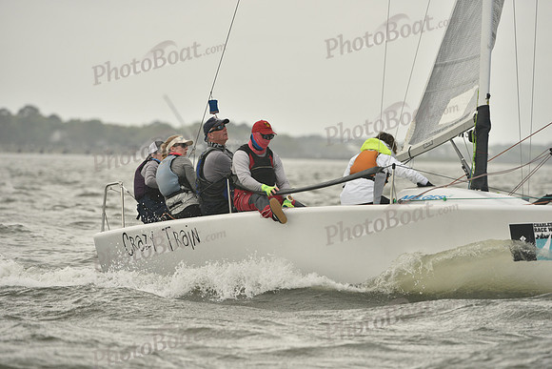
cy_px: 184
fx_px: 6134
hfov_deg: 5.2
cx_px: 276
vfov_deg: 3.4
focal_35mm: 400
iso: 400
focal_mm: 400
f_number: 6.3
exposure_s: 1/1000
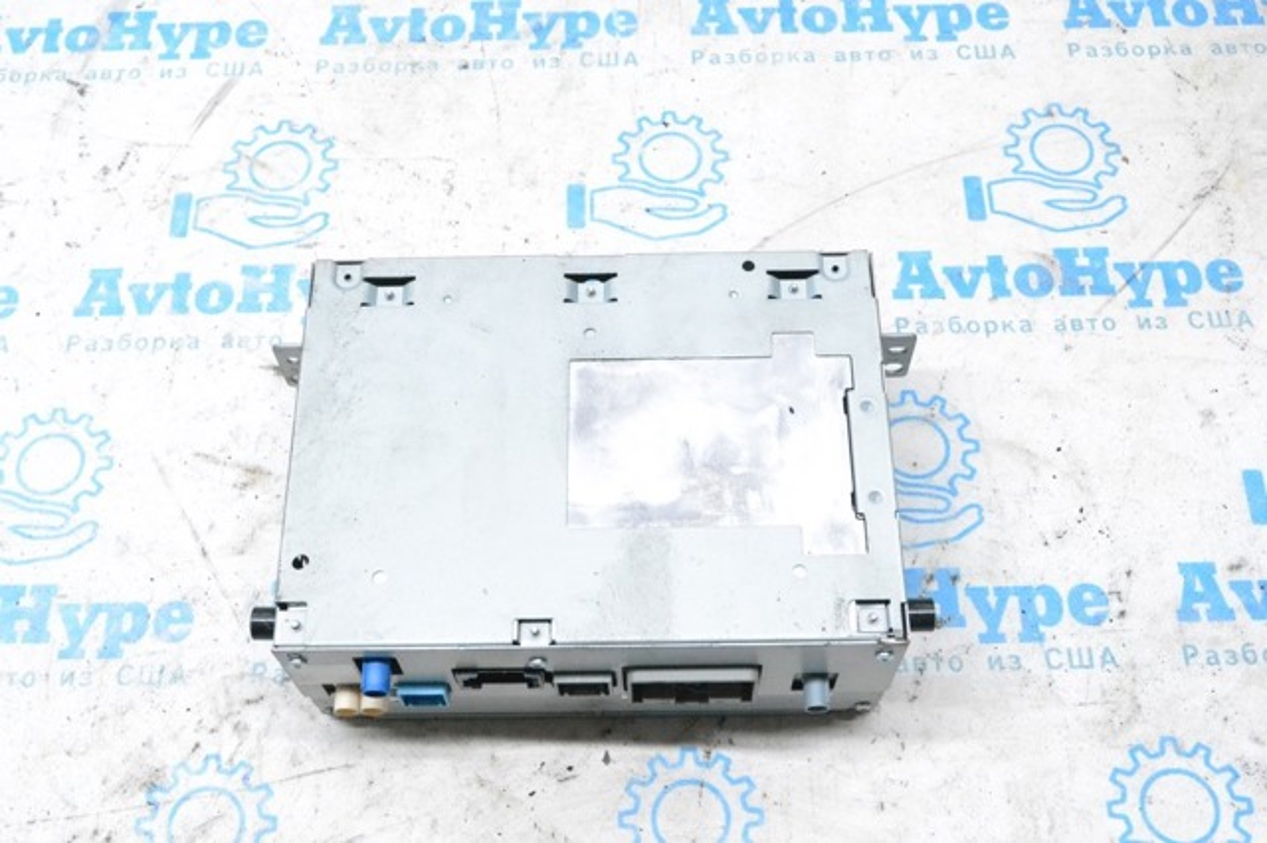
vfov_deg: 31.9
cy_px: 422
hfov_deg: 46.4
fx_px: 1477
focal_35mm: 42
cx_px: 634
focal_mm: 28
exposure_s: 1/125
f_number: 10
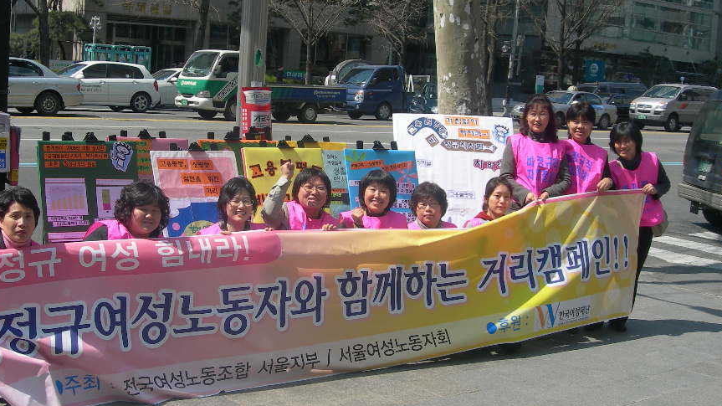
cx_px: 300
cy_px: 187
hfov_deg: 39.1
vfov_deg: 22.6
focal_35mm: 53
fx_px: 1014
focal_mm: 8.5
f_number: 4.9
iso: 50
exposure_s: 1/365
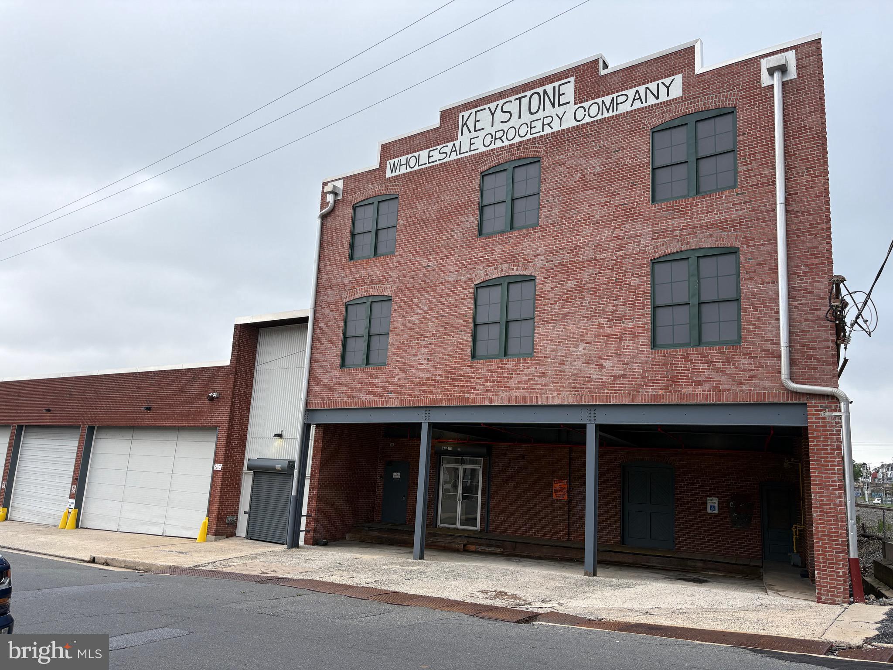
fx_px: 671
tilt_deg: +12.0
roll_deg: -3.2
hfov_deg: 67.3
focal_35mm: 26
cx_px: 446
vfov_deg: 53.1
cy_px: 335
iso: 50
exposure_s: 1/708
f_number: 1.6
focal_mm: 5.96
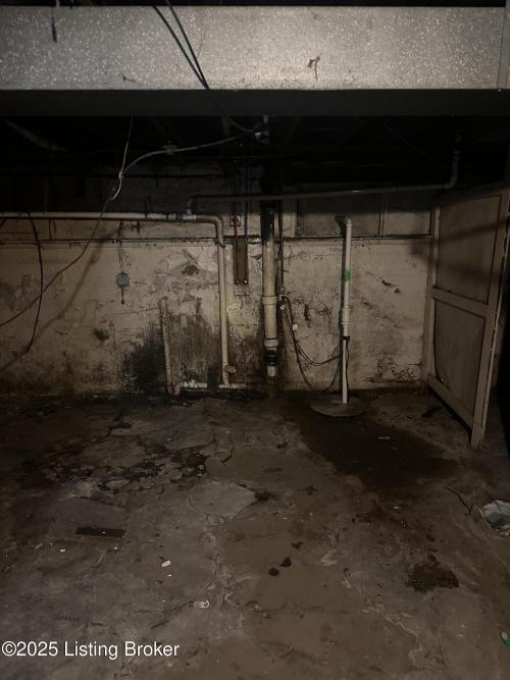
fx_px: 472
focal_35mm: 24
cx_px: 255
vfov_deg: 71.6
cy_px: 340
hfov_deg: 56.8
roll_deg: +0.3
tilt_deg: -12.3
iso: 1600
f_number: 1.78
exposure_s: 1/17
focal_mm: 6.86
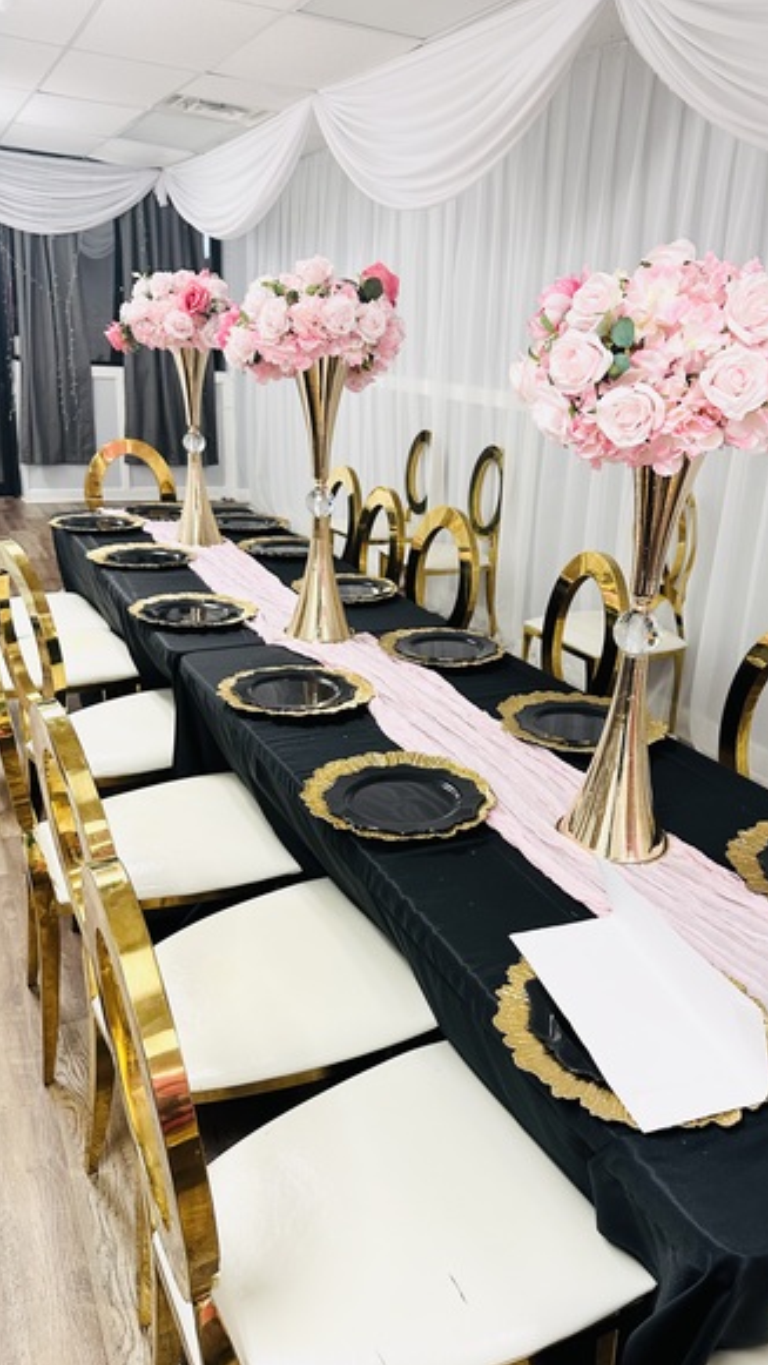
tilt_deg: -17.0
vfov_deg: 69.9
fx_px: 977
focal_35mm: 27
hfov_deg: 42.7
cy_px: 684
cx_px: 467
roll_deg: -4.2
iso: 160
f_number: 1.78
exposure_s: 1/60
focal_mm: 6.86
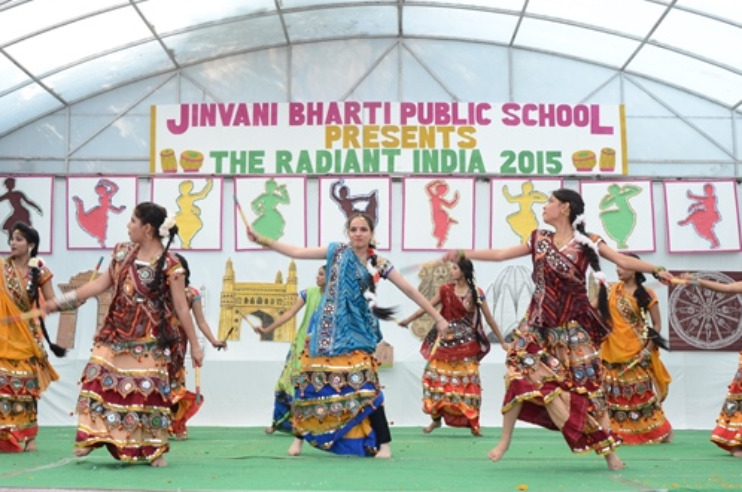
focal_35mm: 45
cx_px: 375
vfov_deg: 29.6
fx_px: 926
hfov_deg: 43.7
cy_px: 304
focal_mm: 22
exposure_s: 1/160
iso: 500
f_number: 8
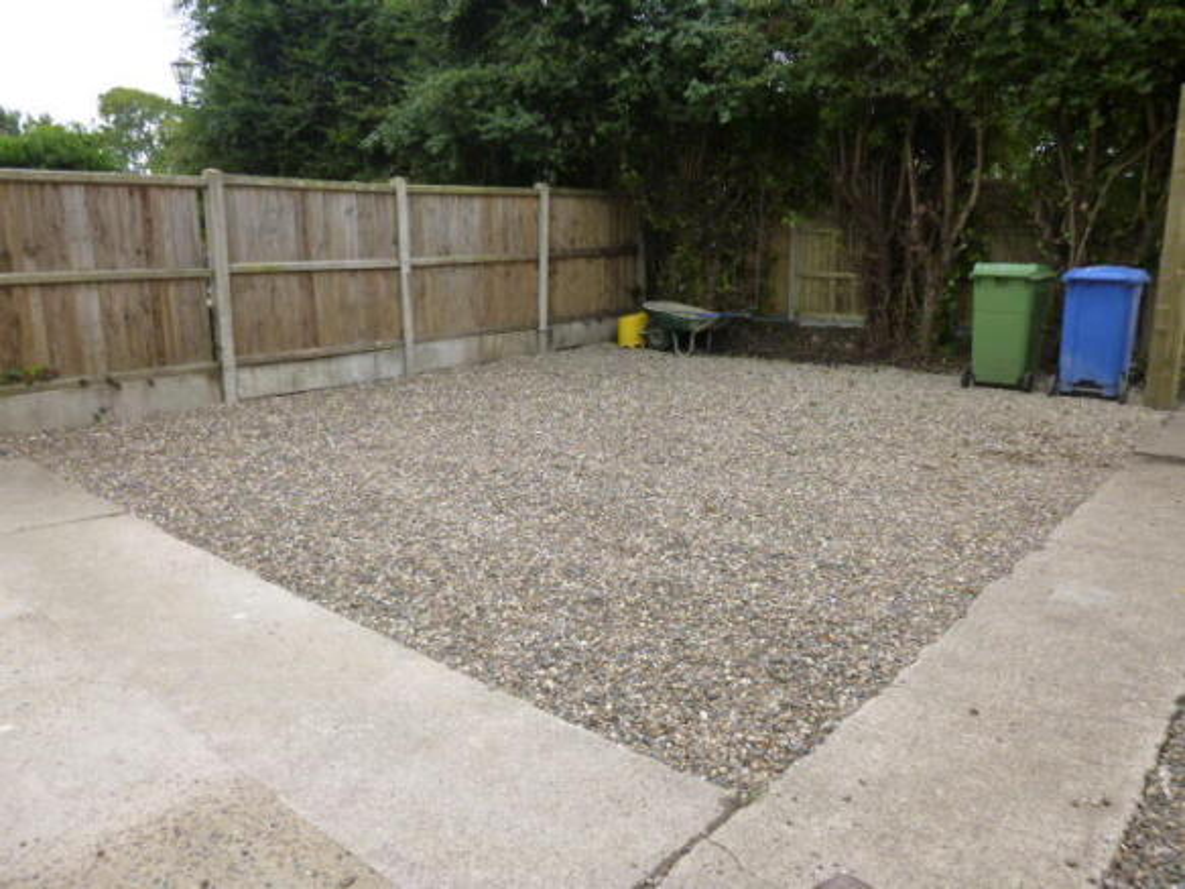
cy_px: 444
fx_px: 856
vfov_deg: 54.9
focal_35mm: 25
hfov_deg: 69.4
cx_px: 592
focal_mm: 4.5
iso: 160
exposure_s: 1/125
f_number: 3.1
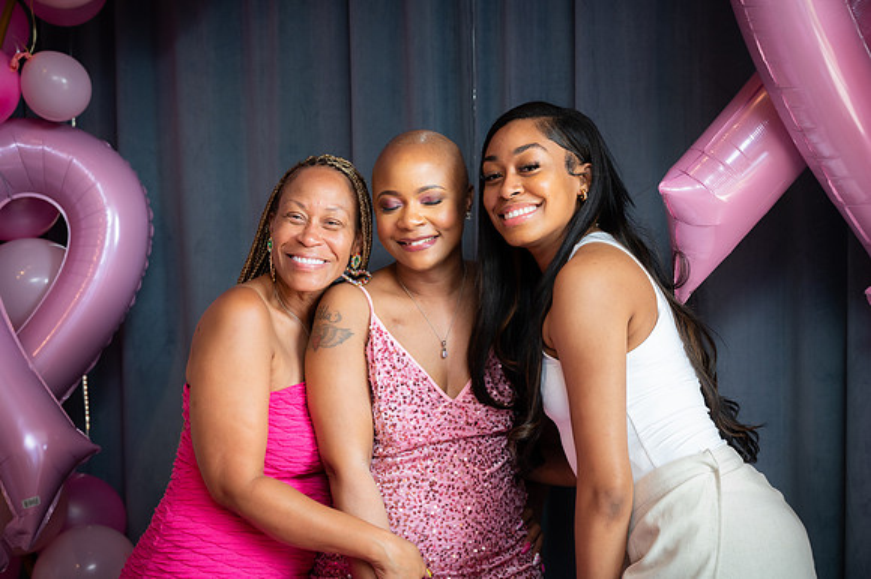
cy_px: 290
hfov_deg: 35.7
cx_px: 436
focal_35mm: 56
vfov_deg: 24.2
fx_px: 1354
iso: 1600
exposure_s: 1/200
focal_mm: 56
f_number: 4.5
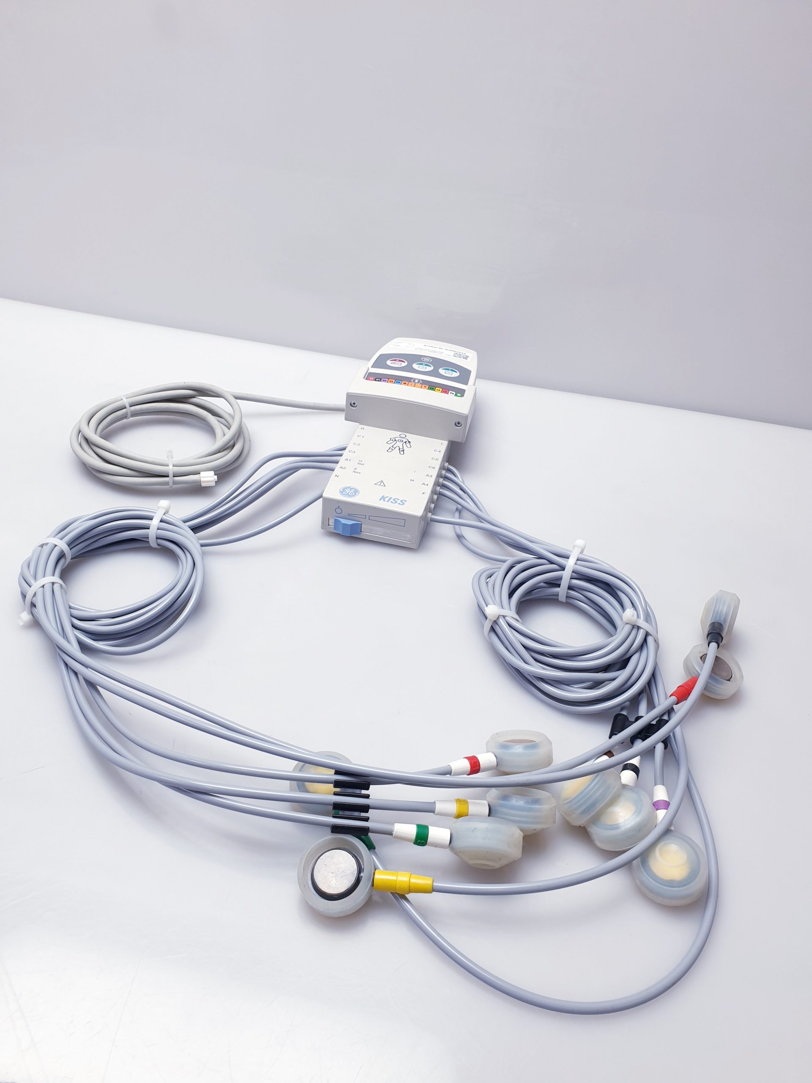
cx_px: 406
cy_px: 542
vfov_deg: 67.3
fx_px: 813
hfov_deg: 53.1
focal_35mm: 26
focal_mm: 4.3
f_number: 2.4
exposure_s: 1/50
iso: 50
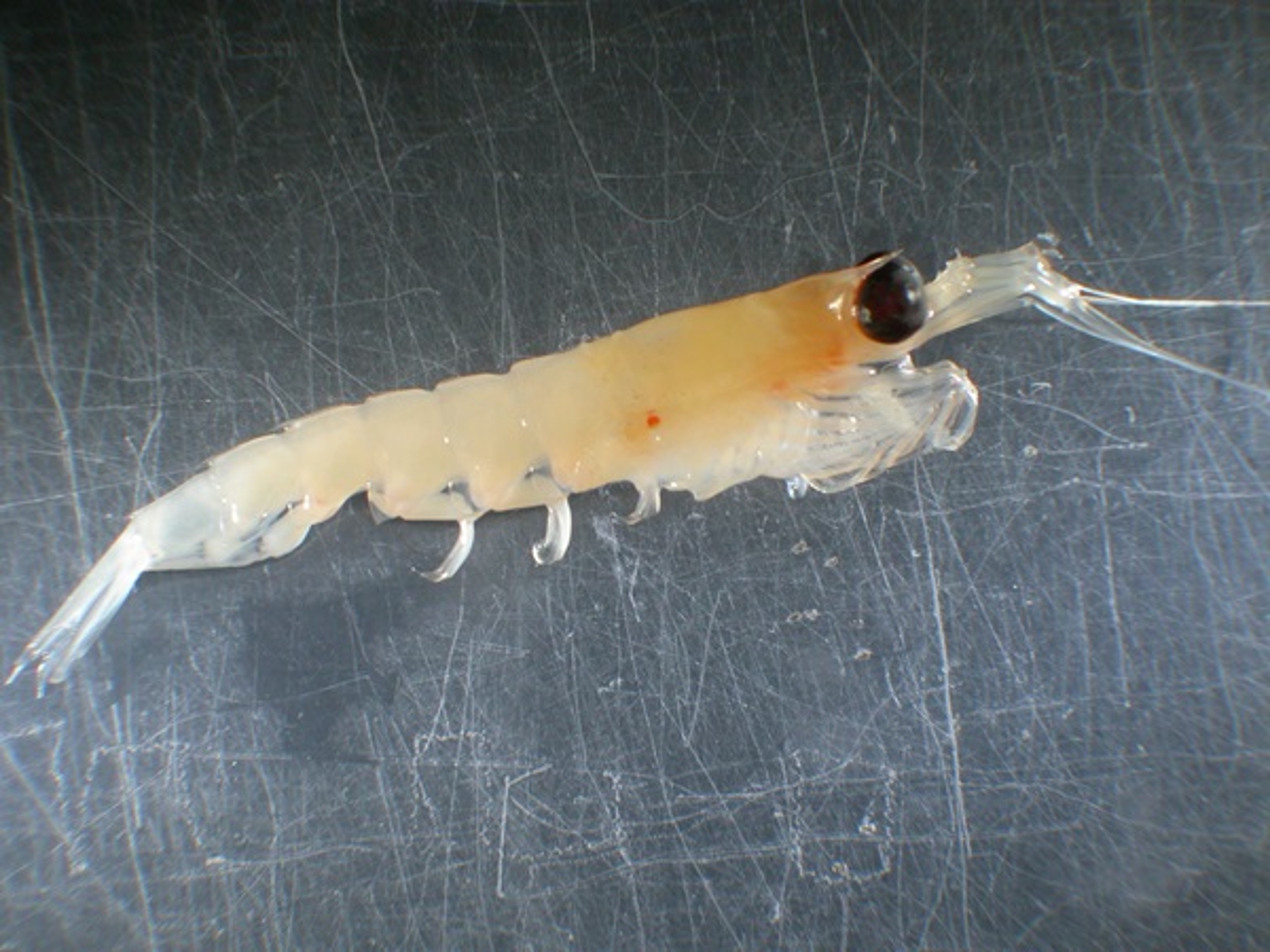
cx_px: 635
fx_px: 2495
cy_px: 476
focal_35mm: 68
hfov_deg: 28.6
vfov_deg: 21.6
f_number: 3.3
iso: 100
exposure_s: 1/5.7
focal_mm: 14.2
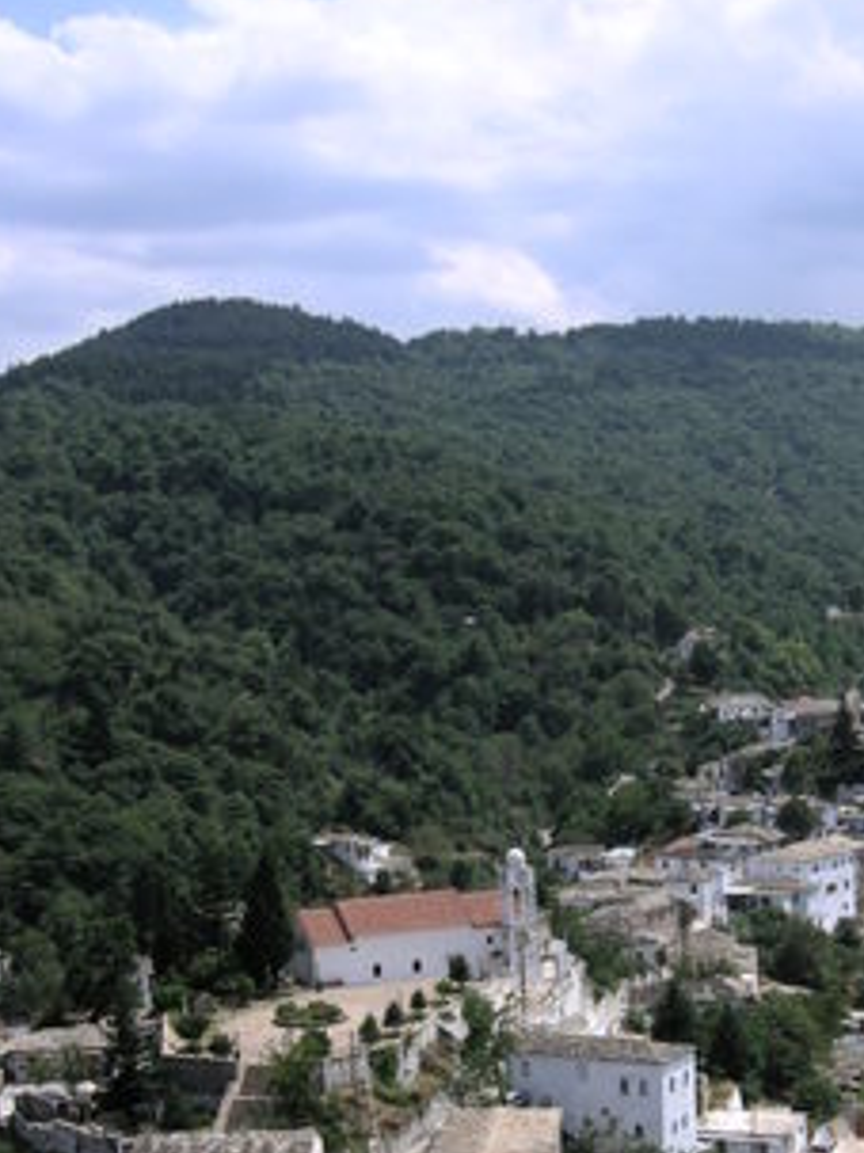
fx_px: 1898
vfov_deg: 33.2
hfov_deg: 25.4
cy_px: 856
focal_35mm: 57
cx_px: 609
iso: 64
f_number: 6.1
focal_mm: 7.5
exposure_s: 1/235
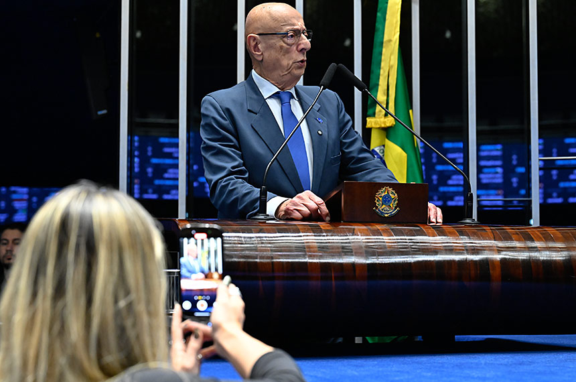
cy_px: 191
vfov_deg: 19.4
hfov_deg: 28.9
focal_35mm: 70
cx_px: 288
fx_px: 1118
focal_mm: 70
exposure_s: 1/160
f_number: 4.5
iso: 6400
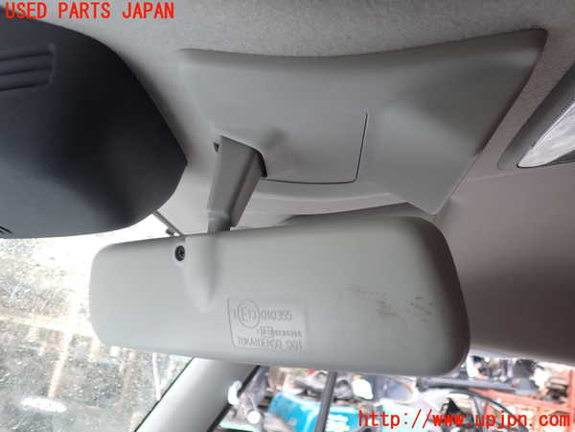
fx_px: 498
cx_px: 288
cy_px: 216
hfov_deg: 60.0
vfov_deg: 46.8
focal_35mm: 30
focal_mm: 5.4
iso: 160
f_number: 2.3
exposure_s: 1/60
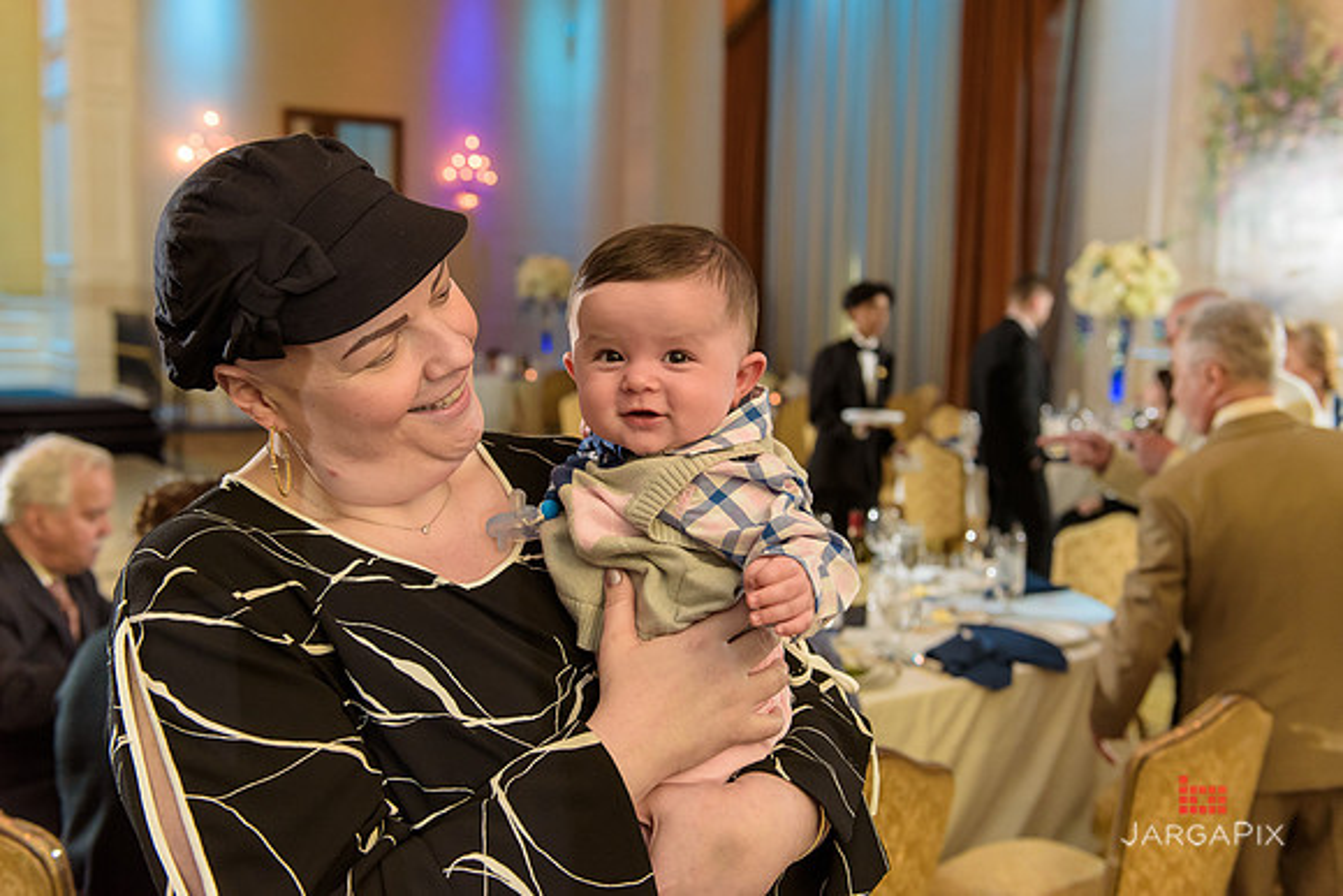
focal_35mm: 38
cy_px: 448
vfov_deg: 35.1
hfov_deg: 50.7
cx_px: 672
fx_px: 1418
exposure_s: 1/125
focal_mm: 38
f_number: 3.2
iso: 1600
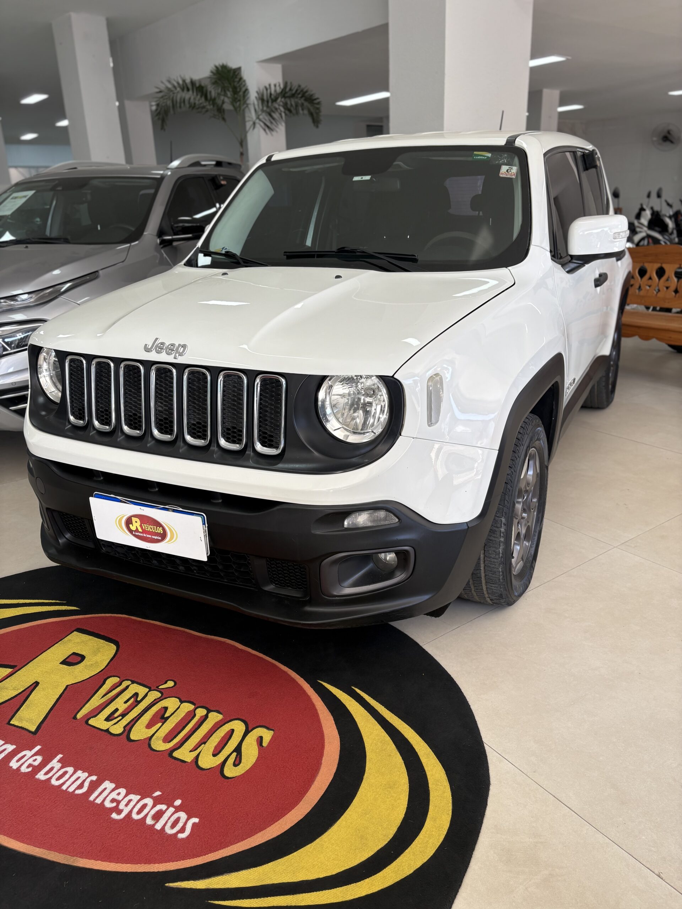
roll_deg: +2.0
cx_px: 341
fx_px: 683
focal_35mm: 26
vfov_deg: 67.3
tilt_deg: -19.6
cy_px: 454
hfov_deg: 53.1
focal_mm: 5.96
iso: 32
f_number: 1.6
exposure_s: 1/121
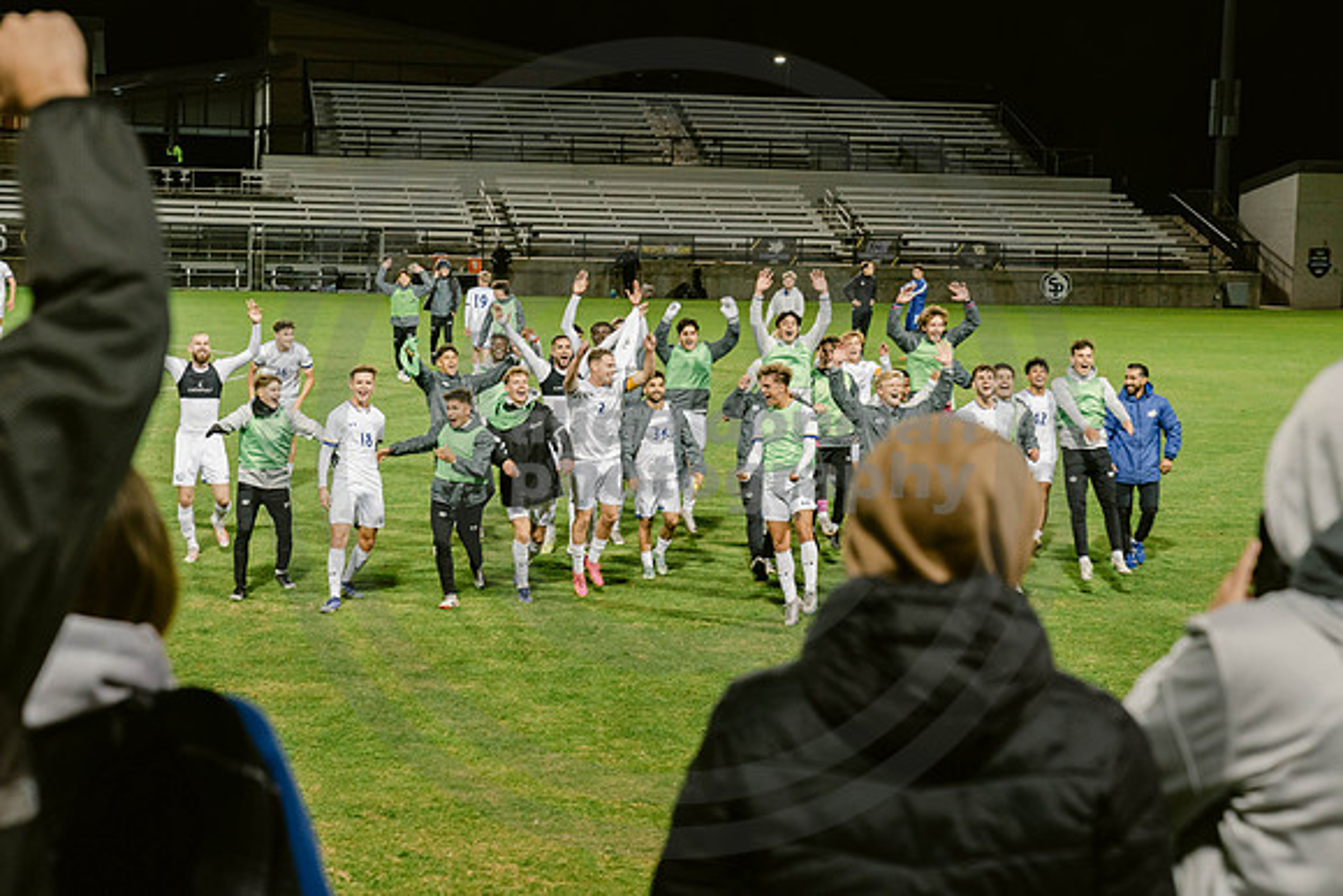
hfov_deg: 28.8
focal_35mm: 70
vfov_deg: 19.5
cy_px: 448
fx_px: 2612
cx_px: 671
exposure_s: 1/160
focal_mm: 70
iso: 2000
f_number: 5
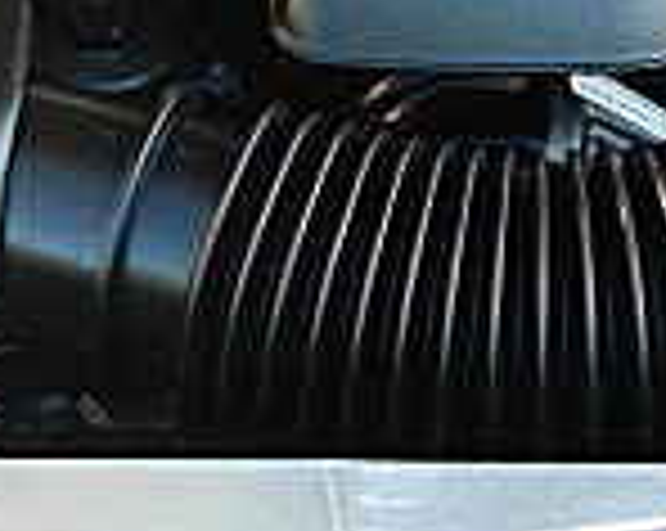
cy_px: 27
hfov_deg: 12.6
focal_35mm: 152
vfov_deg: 10.1
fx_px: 2992
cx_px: 4
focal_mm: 6.3
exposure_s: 1/100
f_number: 2.8
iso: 200
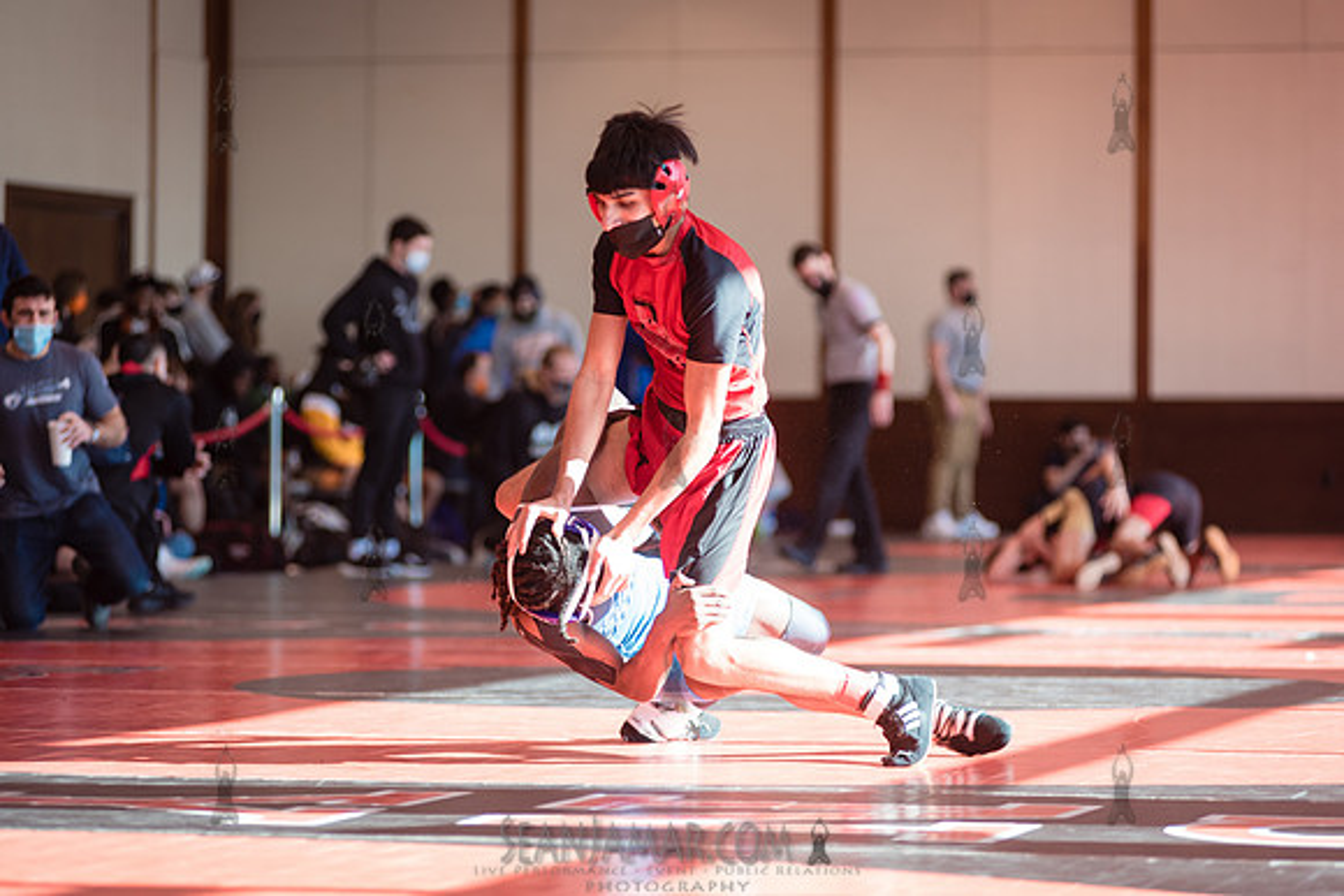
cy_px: 448
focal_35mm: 155
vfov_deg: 8.9
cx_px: 672
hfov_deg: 13.2
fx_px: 5788
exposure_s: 1/400
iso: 400
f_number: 3.5
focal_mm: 155
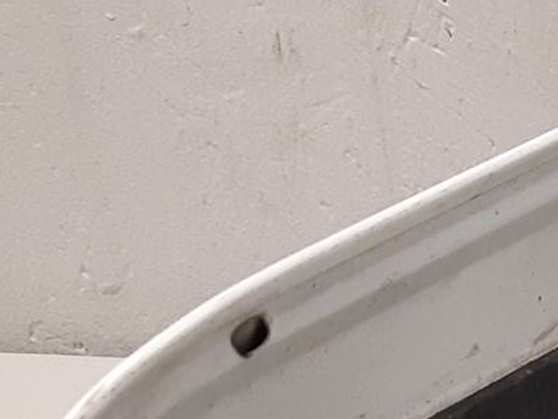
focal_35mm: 133
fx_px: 2144
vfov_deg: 11.0
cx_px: 1007
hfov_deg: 13.3
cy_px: 479
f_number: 1.7
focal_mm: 3.93
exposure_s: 1/50
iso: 200
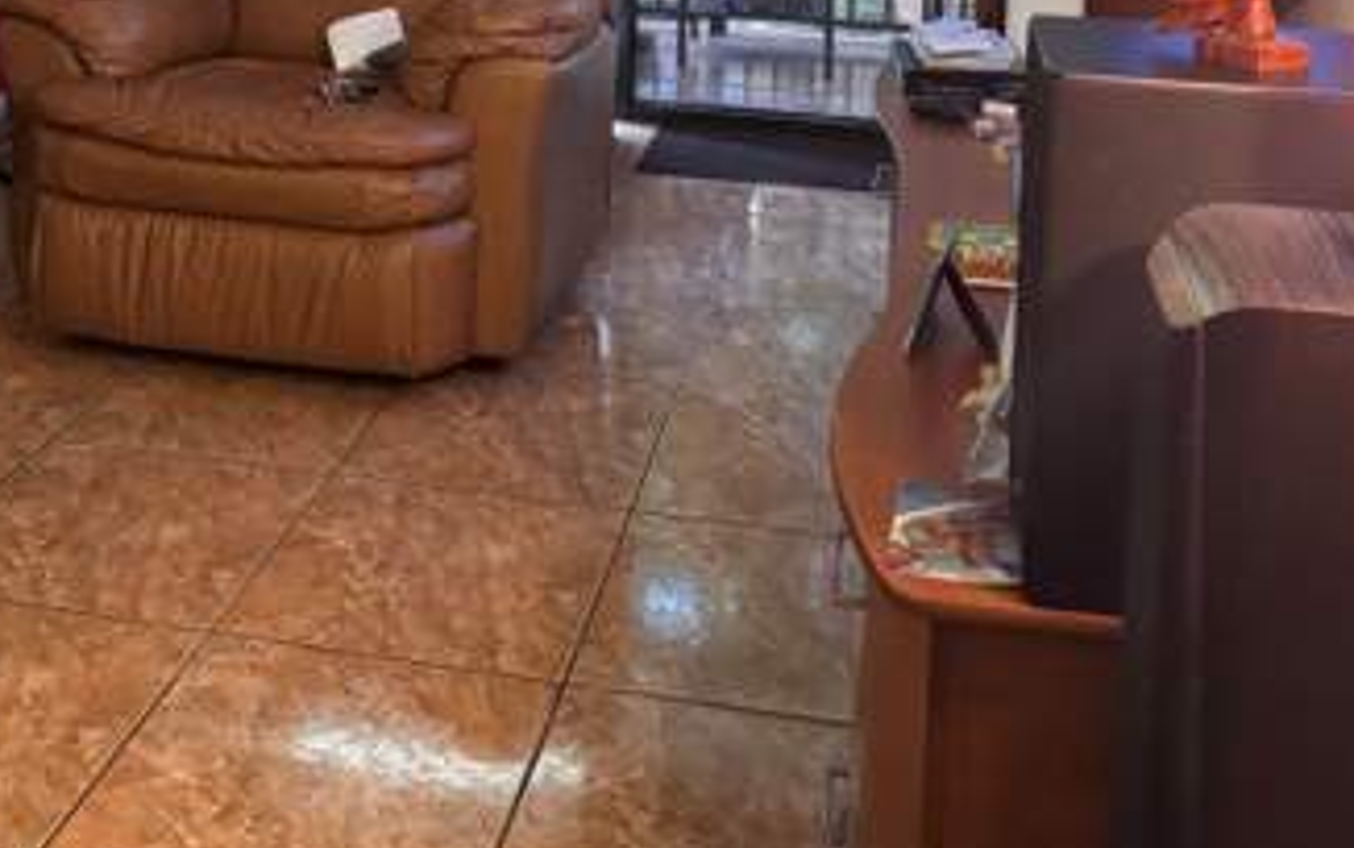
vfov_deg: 23.9
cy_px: -121
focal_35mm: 50
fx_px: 1846
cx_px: 544
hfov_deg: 40.1
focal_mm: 6.76
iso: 640
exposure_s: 1/60
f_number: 1.78
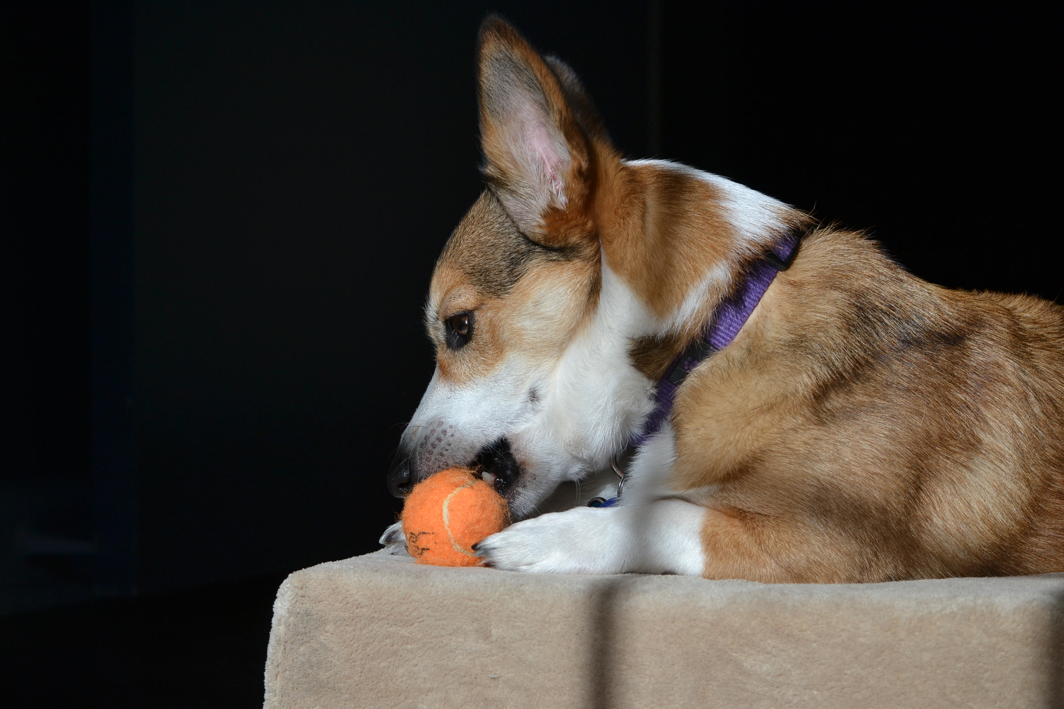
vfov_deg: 11.4
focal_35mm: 120
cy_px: 354
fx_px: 3546
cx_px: 532
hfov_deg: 17.1
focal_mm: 80
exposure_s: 1/800
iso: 200
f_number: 4.5
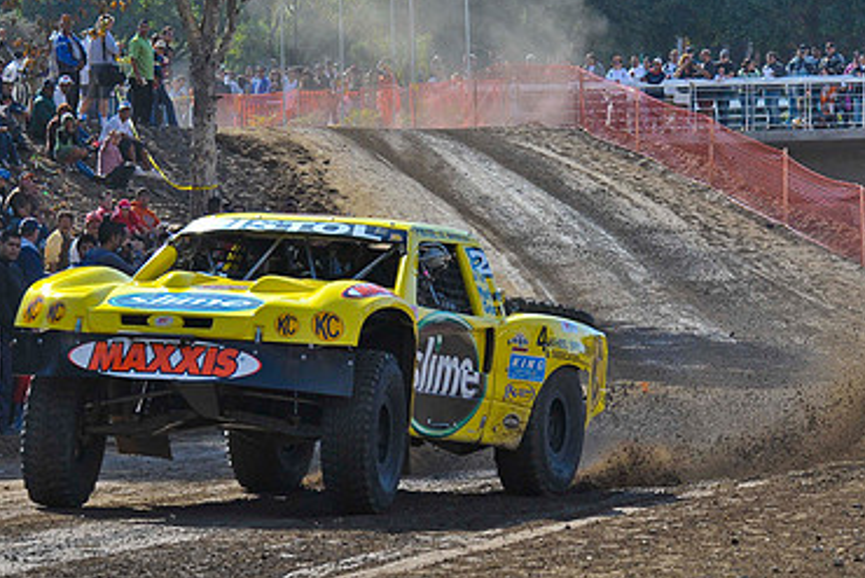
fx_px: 5456
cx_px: 248
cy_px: 307
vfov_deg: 6.1
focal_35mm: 227
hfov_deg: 9.1
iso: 640
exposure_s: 1/1000
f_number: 9
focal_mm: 145
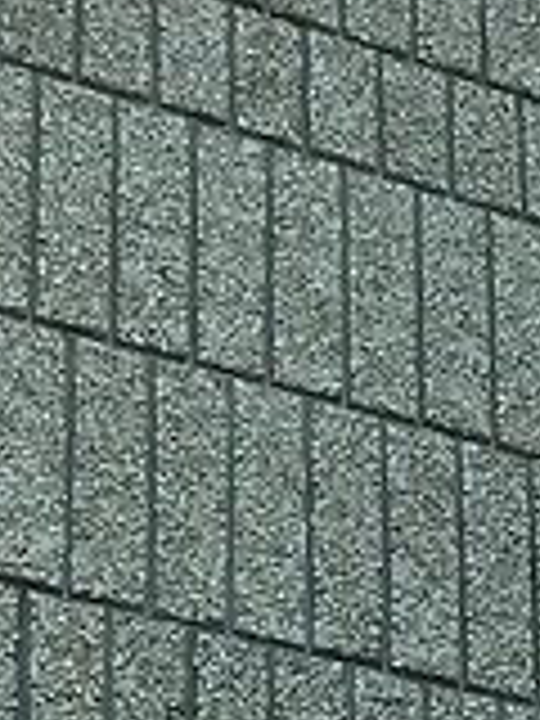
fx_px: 3890
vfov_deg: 10.2
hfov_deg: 7.8
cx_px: 706
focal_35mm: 187
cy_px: 1116
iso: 200
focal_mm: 4.1
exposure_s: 1/250
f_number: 4
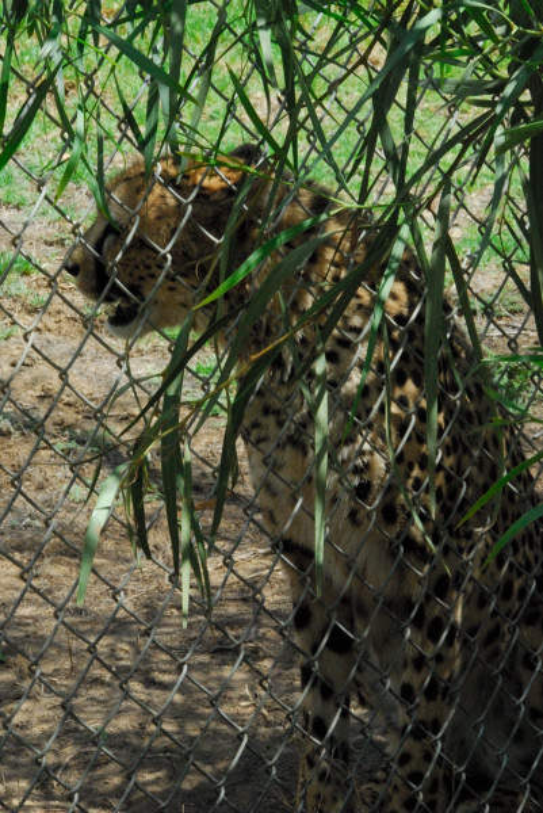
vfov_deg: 14.4
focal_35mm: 142
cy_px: 406
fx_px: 3218
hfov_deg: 9.6
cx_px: 272
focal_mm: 95
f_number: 34
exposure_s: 1/90
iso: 1600
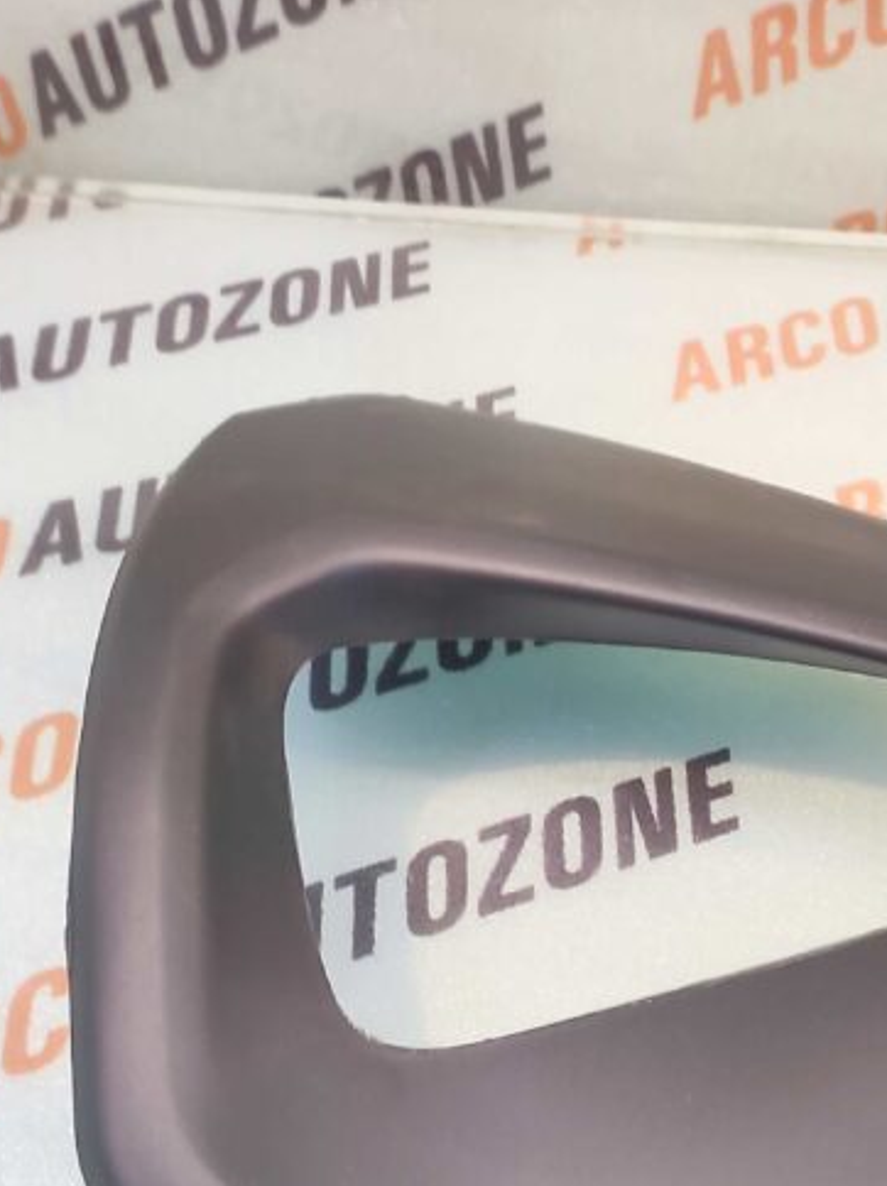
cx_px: 630
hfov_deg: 38.9
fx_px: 1232
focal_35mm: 36
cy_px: 814
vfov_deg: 50.3
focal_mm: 4.74
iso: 299
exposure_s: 1/33
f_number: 1.79
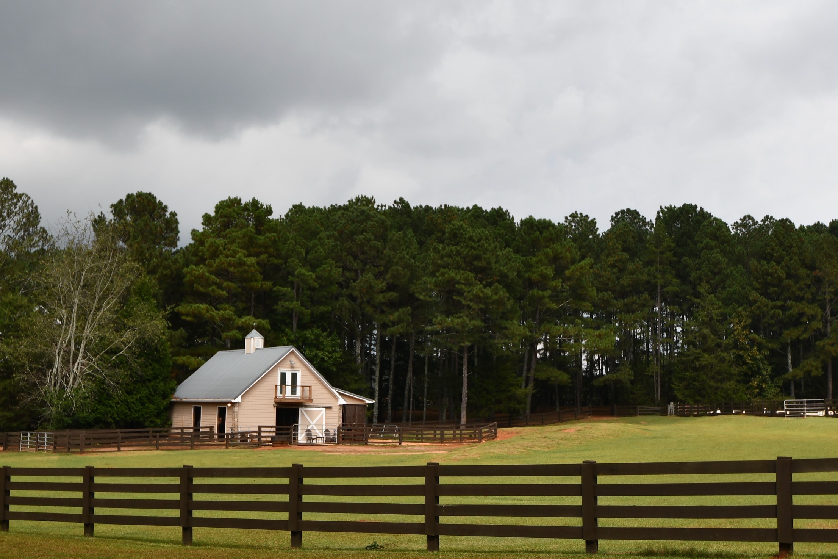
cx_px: 349
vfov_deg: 27.0
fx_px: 1164
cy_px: 288
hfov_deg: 39.5
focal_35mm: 50
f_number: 8
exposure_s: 1/250
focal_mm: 24
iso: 125
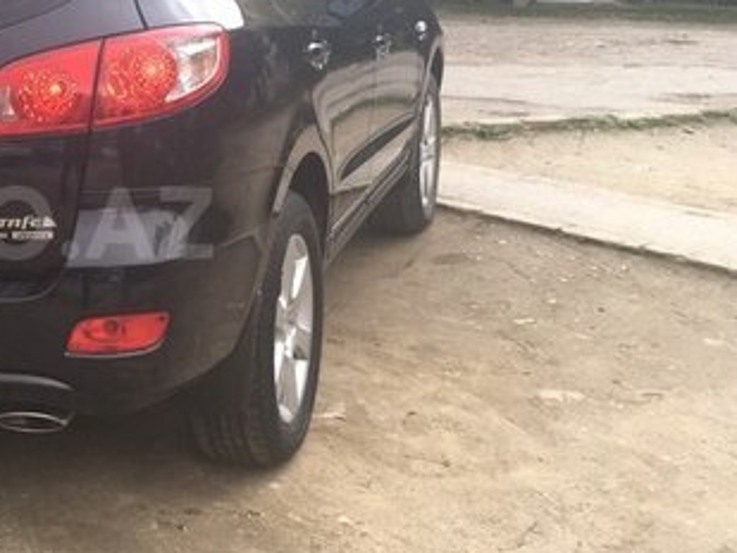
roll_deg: -1.6
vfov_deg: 23.6
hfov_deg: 28.8
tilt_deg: -10.3
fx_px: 1321
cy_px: 223
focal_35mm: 62
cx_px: -31
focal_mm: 4.15
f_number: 2.2
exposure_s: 1/100
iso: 32
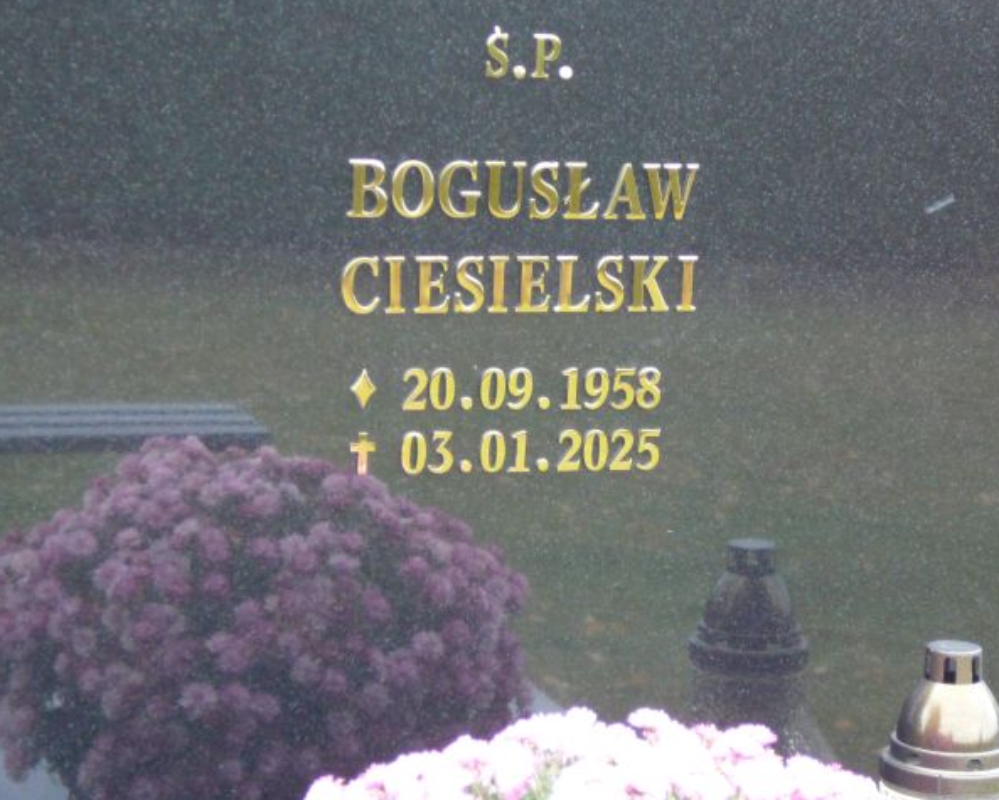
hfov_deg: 19.2
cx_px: 480
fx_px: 2958
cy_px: 397
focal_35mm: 100
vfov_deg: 15.4
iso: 200
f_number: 3.9
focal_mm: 14.1
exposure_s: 1/30
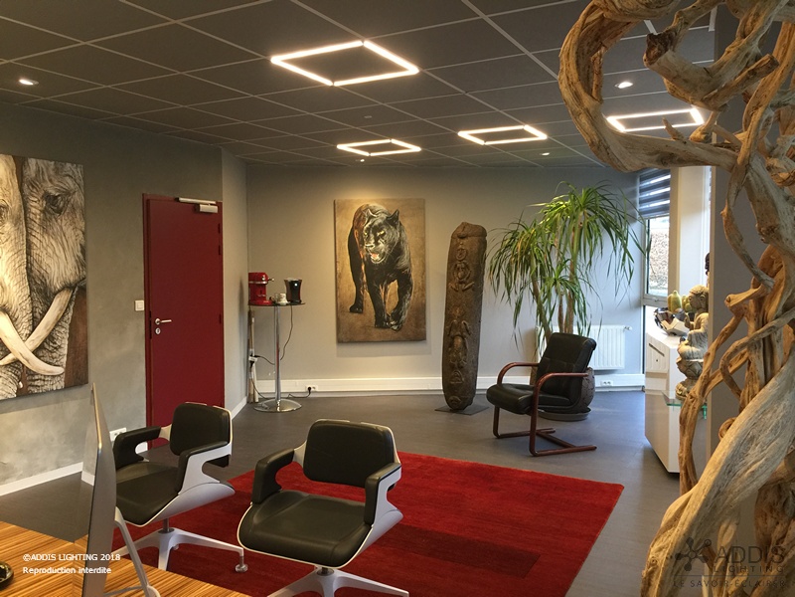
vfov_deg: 48.2
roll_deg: -0.8
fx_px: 666
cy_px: 298
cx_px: 398
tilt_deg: -3.5
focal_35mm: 29
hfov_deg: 61.7
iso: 64
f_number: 2.2
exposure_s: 1/33
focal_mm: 4.15
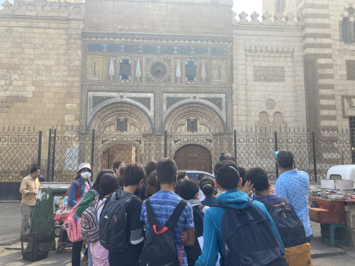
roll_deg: -0.7
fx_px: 287
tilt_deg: +7.6
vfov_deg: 49.7
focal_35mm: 28
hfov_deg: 63.4
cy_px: 133
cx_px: 178
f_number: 1.8
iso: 20
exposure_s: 1/410
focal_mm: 3.99
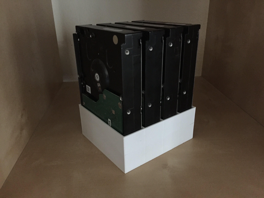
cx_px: 132
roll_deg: +1.3
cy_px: 99
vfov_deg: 48.2
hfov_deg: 61.7
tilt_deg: -24.1
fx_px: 221
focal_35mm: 29
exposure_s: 1/15
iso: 640
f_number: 2.2
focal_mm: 4.15
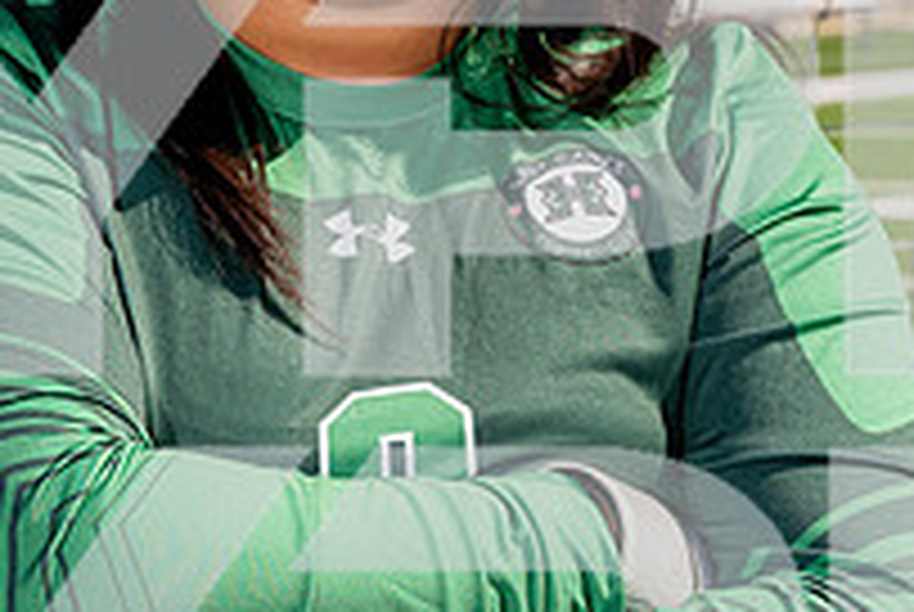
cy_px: 142
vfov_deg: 8.9
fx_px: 3916
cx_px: 216
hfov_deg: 13.3
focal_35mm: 154
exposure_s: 1/250
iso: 100
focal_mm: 54
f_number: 8
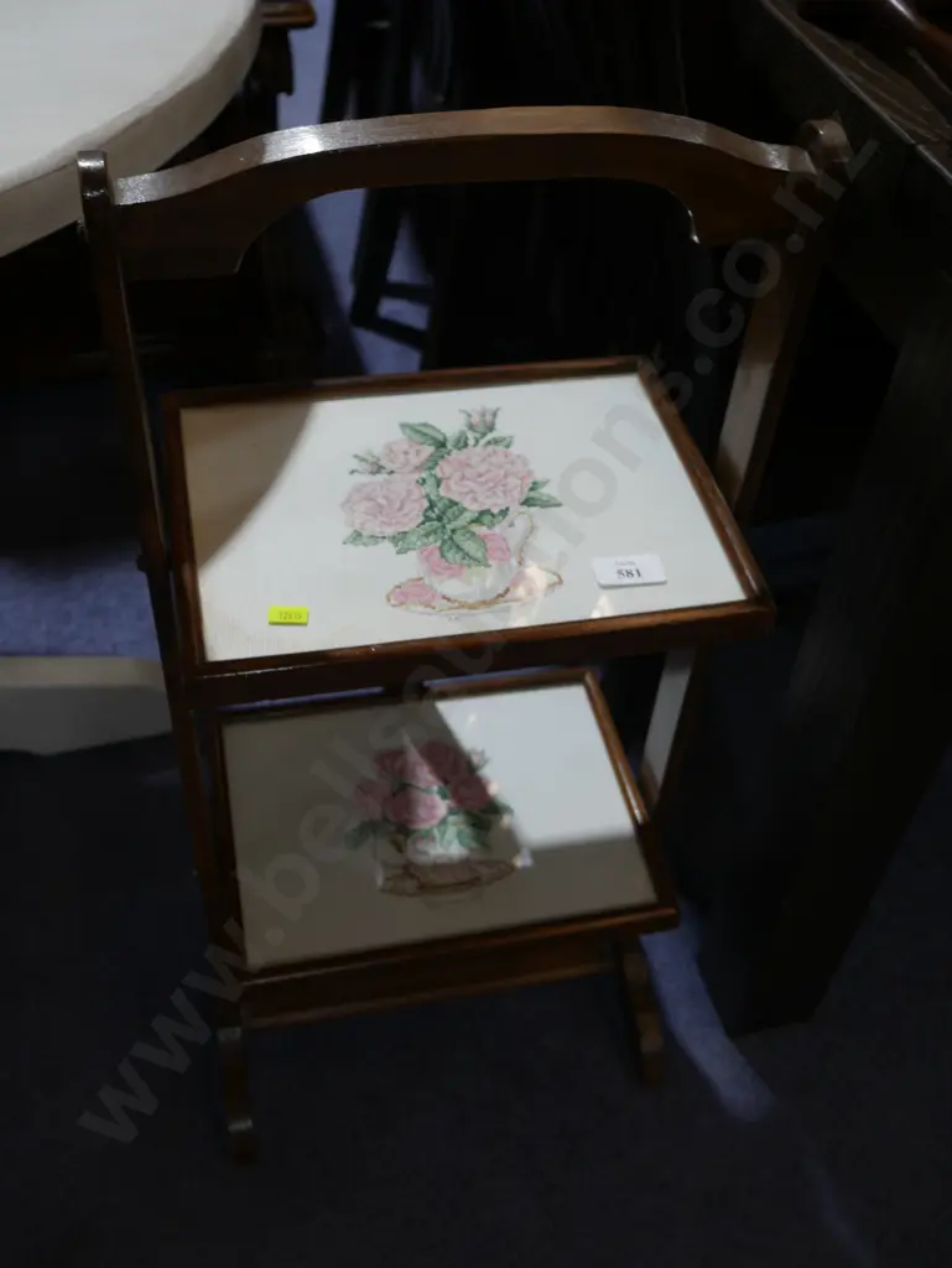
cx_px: 476
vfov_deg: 51.3
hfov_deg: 39.7
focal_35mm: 36
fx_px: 1319
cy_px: 634
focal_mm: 18
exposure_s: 1/60
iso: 250
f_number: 4
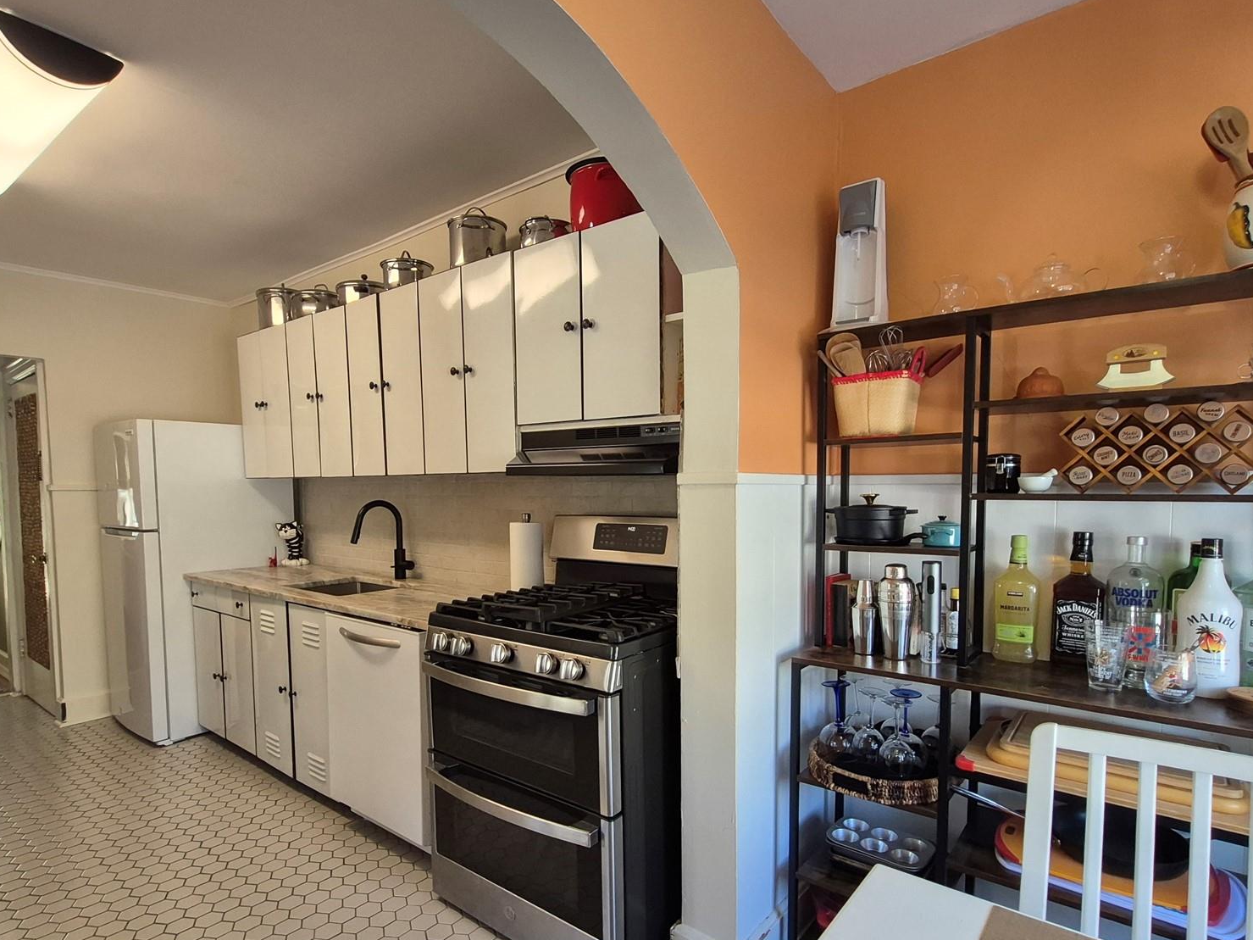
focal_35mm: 18
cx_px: 613
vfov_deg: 71.3
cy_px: 526
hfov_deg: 87.7
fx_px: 651
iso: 125
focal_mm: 1.74
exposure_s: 1/60
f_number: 2.2
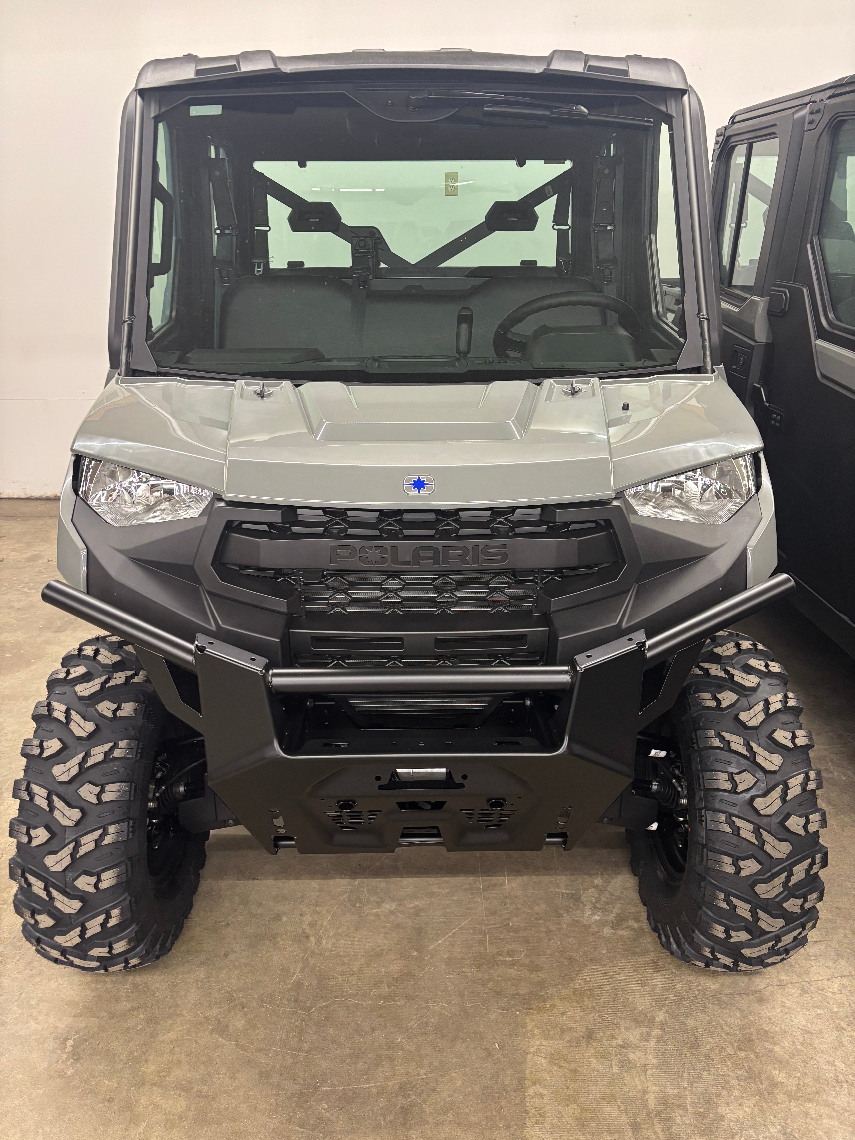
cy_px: 570
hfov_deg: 53.1
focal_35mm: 26
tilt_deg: -21.2
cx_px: 428
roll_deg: +0.0
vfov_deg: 67.3
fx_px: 856
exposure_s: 1/60
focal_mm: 5.96
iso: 250
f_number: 1.6
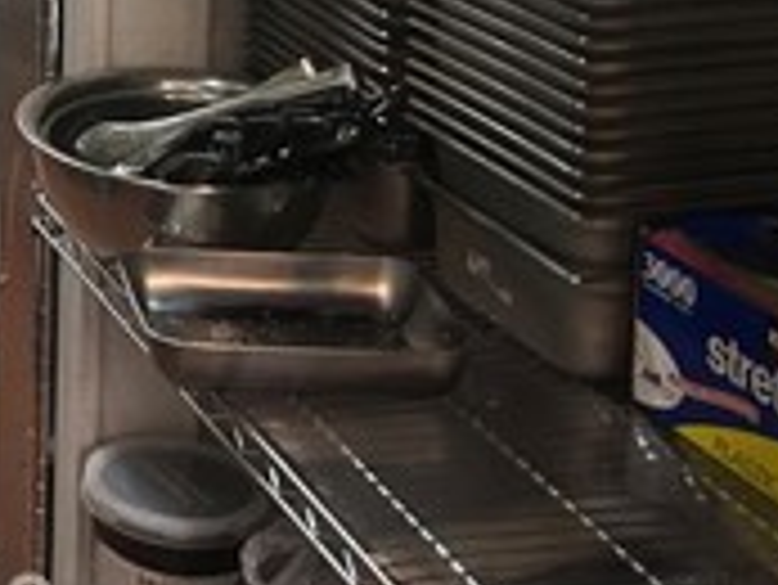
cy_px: -400
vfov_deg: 14.0
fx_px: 2159
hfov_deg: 19.2
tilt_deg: -5.8
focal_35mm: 96
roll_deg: -1.0
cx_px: -162
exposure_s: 1/60
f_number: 1.5
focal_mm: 5.7
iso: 250
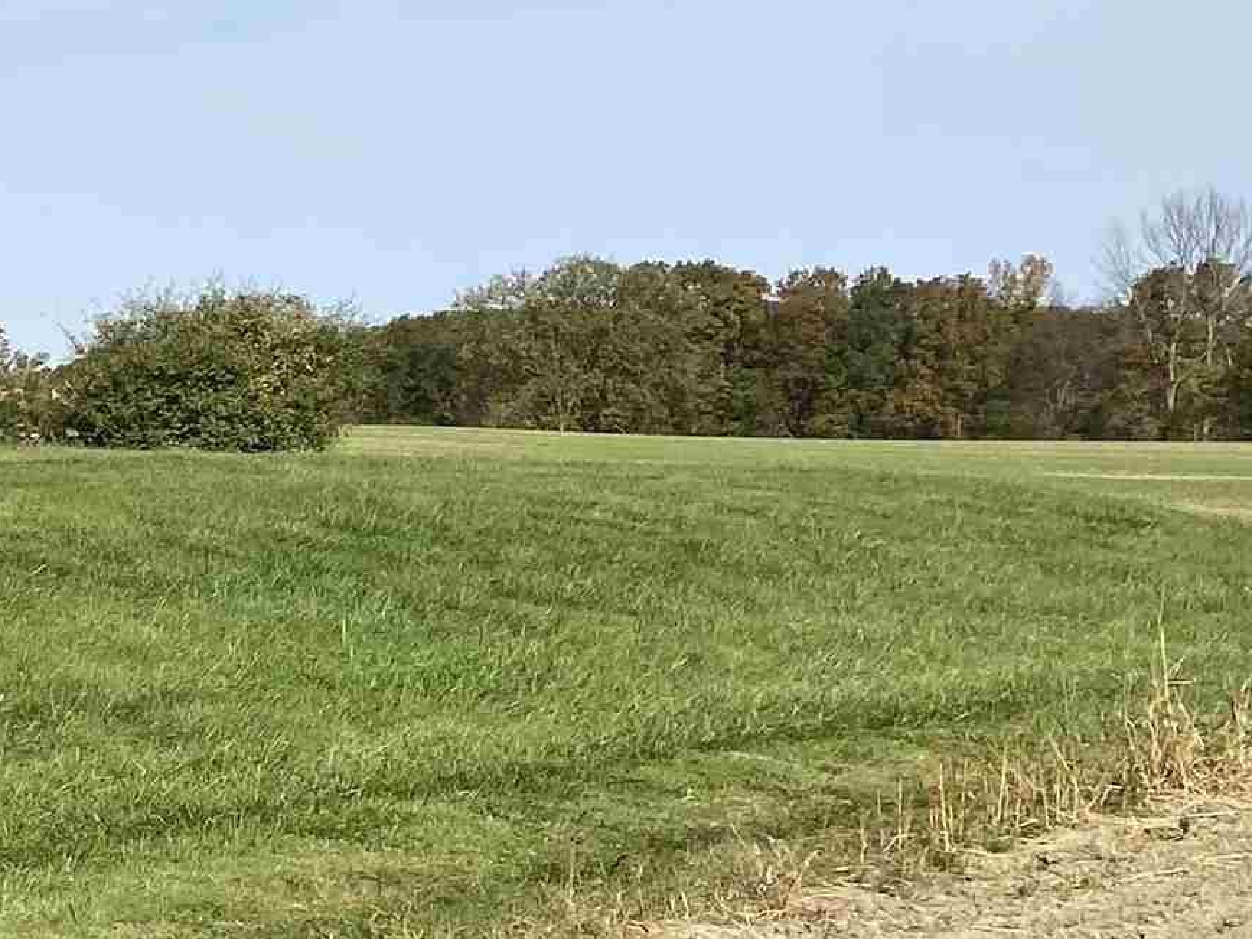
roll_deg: -0.9
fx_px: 3327
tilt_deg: -6.8
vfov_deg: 16.0
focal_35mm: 92
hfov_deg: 17.7
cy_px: 713
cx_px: -906
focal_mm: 4.25
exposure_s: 1/2890
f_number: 1.8
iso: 32
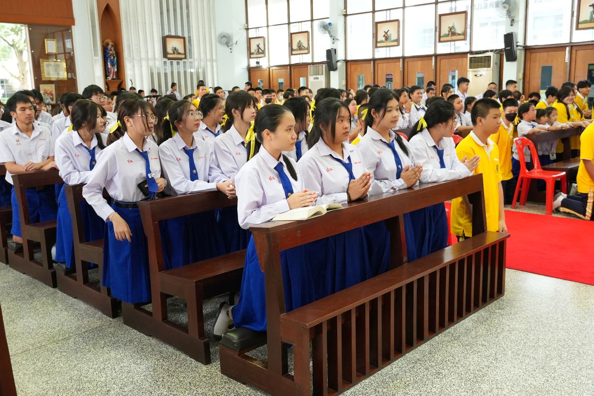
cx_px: 297
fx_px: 569
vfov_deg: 38.4
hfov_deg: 55.1
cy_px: 198
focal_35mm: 34
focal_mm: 23
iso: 2000
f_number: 4
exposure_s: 1/80
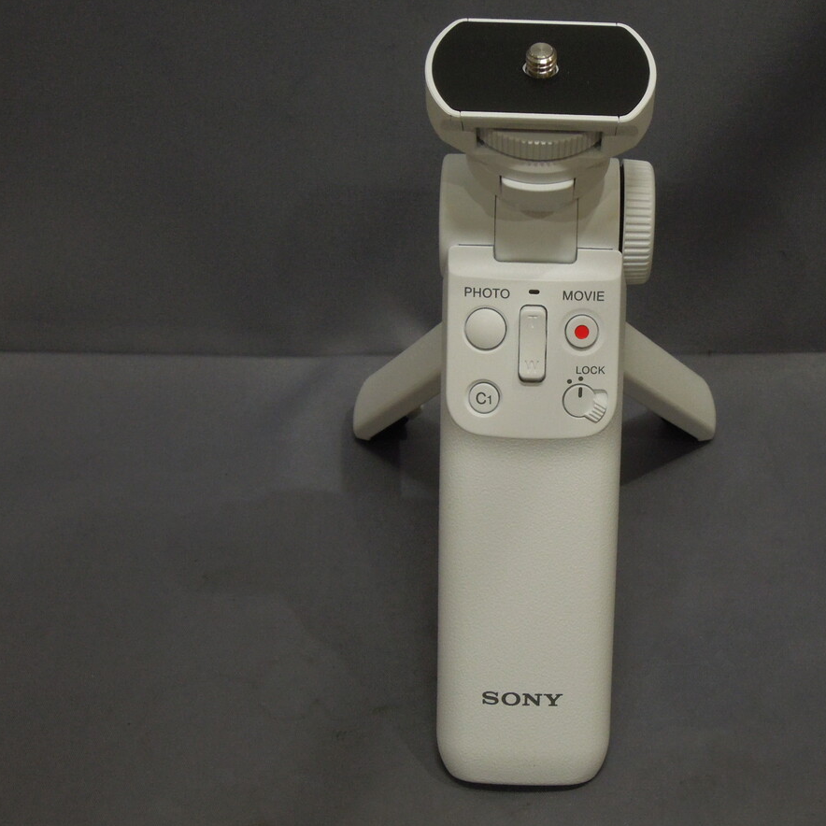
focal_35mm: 60
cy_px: 411
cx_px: 556
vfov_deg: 28.6
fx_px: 1620
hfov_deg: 28.4
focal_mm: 9
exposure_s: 1/50
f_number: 5.9
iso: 400
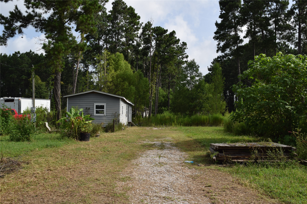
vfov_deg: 36.9
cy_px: 102
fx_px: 307
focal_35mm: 36
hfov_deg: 53.1
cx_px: 154
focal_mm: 24
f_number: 10
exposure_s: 1/200
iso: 100
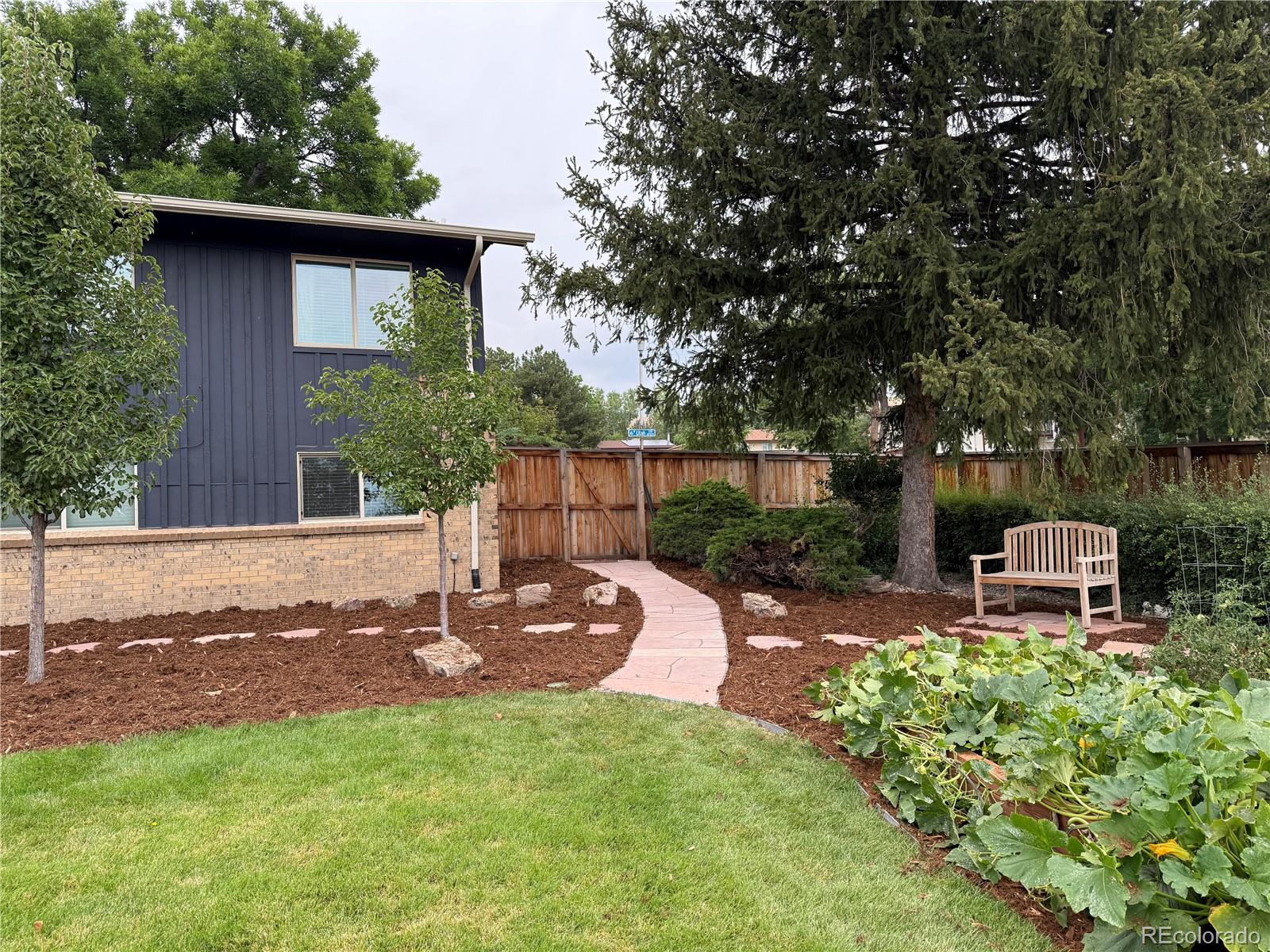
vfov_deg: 56.8
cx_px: 635
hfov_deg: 71.6
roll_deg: +2.5
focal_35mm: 24
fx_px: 881
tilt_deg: +3.8
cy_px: 476
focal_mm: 6.76
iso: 100
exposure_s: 1/955
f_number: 1.78
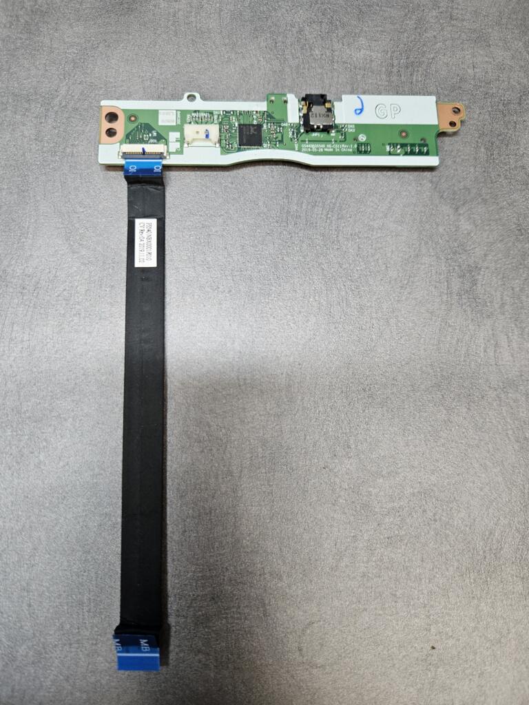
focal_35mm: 23
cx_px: 264
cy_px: 352
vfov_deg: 73.9
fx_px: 469
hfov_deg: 58.9
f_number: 1.8
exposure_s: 1/100
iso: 100
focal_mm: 5.4
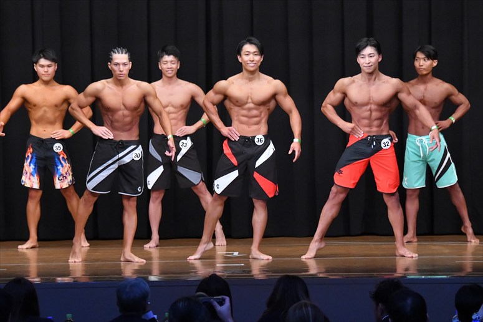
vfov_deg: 7.3
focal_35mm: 187
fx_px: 2508
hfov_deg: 11.0
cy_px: 161
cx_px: 242
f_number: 5.6
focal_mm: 125
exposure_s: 1/400
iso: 8000
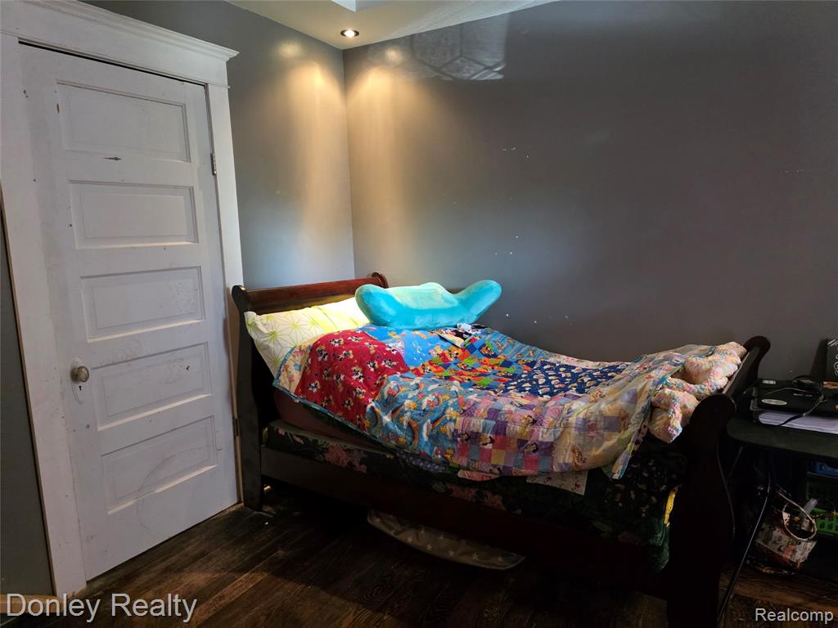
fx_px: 557
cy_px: 314
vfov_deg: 58.9
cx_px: 419
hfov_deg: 73.9
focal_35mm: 23
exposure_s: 1/120
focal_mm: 6.3
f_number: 1.7
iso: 2000
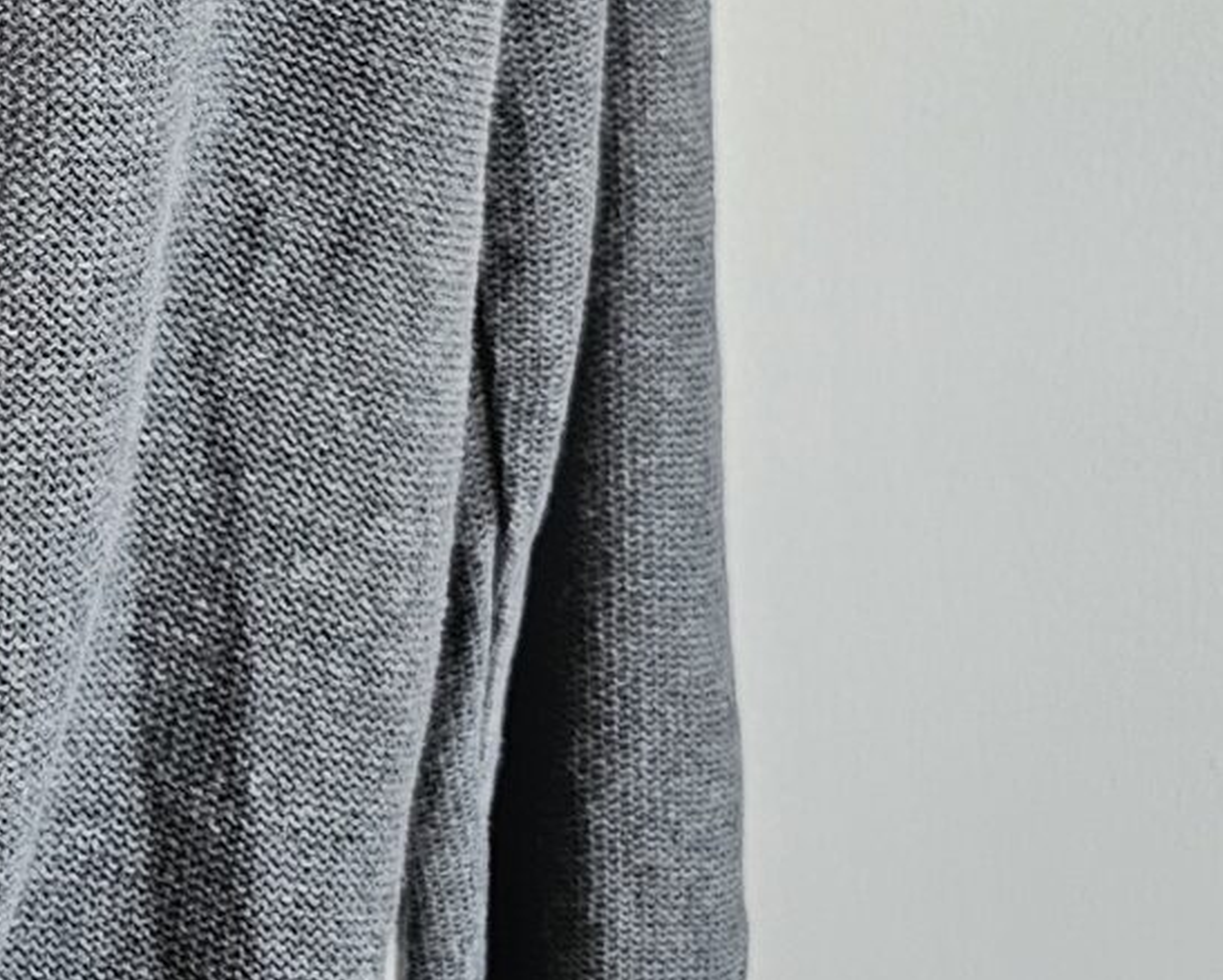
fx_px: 3042
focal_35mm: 84
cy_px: -439
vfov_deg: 16.8
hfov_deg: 20.4
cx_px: -454
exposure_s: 1/60
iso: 800
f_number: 1.7
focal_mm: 6.3
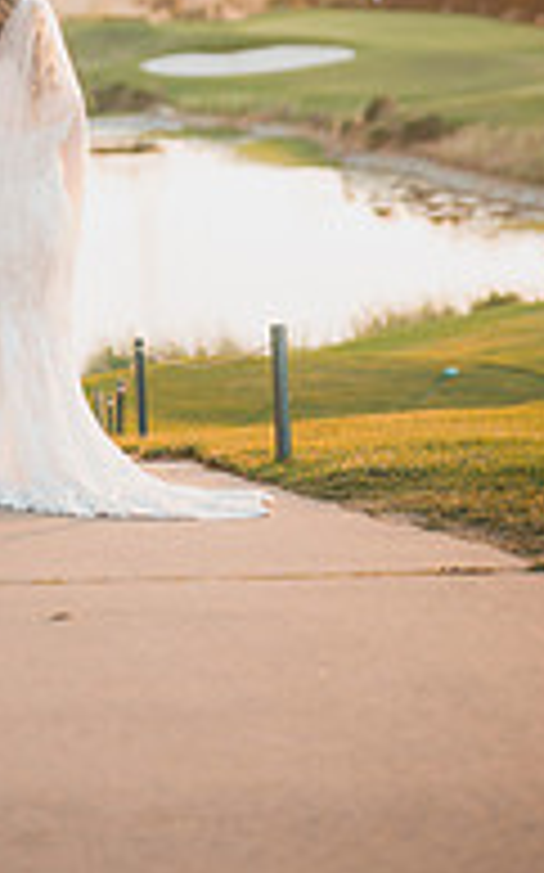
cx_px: -49
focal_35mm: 118
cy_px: -126
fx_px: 2803
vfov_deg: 17.0
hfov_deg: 10.9
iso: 125
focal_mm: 50
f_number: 1.2
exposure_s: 1/400
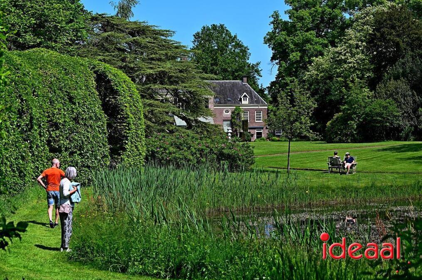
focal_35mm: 78
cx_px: 211
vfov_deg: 17.5
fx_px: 914
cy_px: 140
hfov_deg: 26.0
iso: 125
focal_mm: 78
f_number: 5.6
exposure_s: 1/250
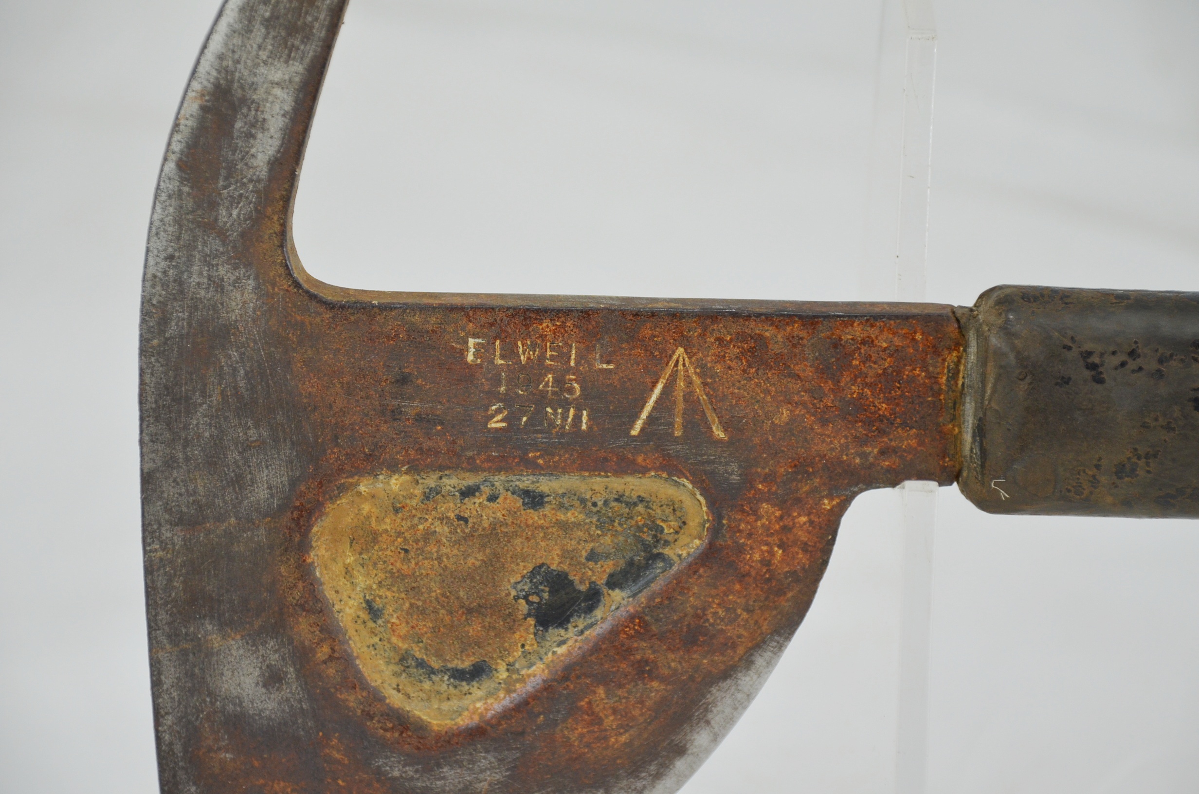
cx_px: 600
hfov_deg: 15.2
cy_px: 397
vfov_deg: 10.1
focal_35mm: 135
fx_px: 4487
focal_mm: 90
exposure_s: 1/250
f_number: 5.6
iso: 560
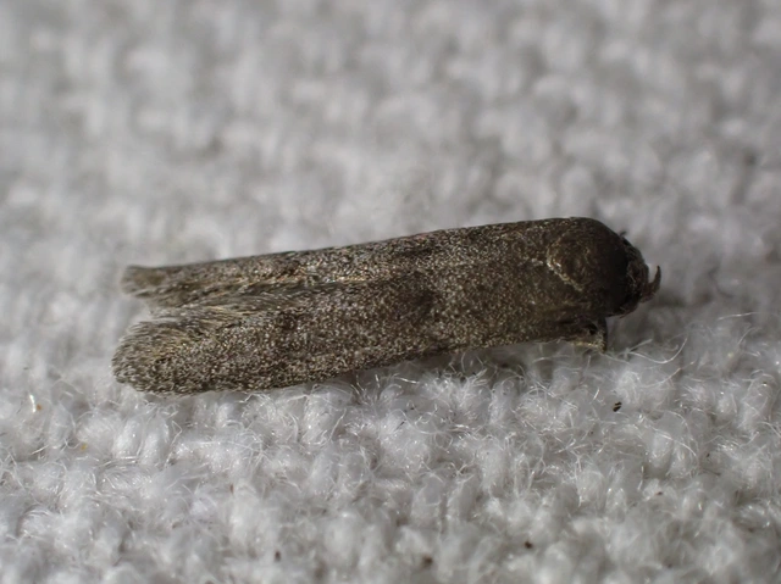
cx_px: 390
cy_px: 292
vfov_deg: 14.8
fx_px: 2254
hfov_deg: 19.7
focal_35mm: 100
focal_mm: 18
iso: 500
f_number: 6.3
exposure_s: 1/400
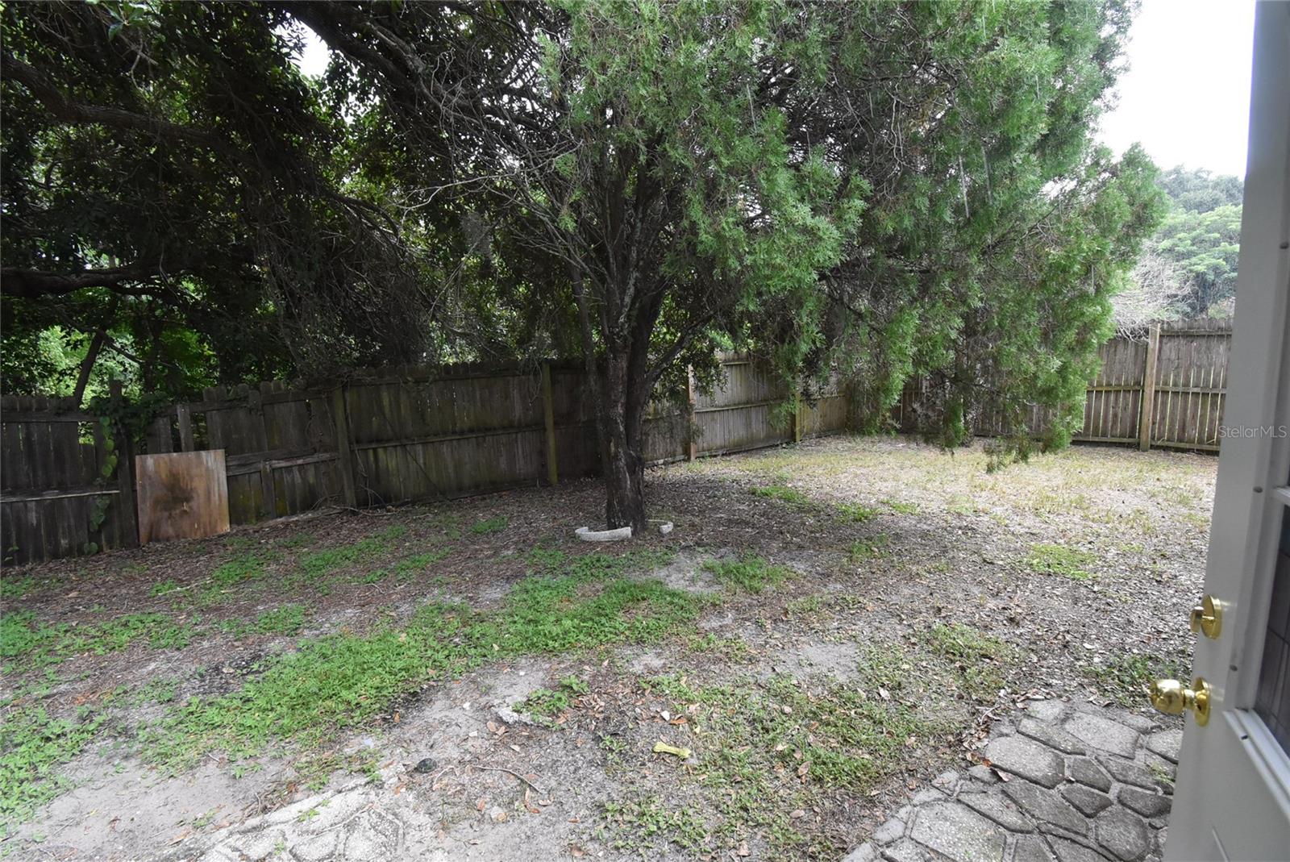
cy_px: 431
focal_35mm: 15
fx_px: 538
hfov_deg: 100.4
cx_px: 645
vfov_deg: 77.4
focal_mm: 10
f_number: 10
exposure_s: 1/200
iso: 1600
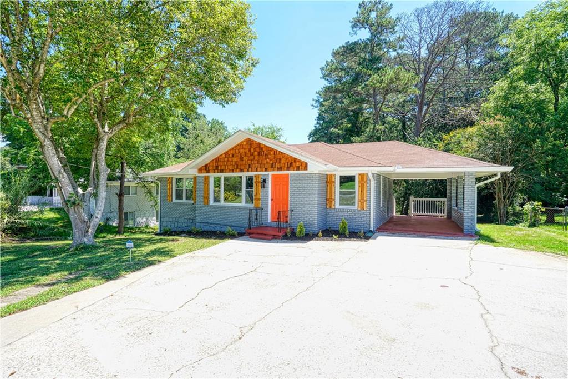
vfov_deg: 73.7
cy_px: 190
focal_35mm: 16
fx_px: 252
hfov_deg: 96.8
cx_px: 284
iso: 100
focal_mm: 16
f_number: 18
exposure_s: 1/15
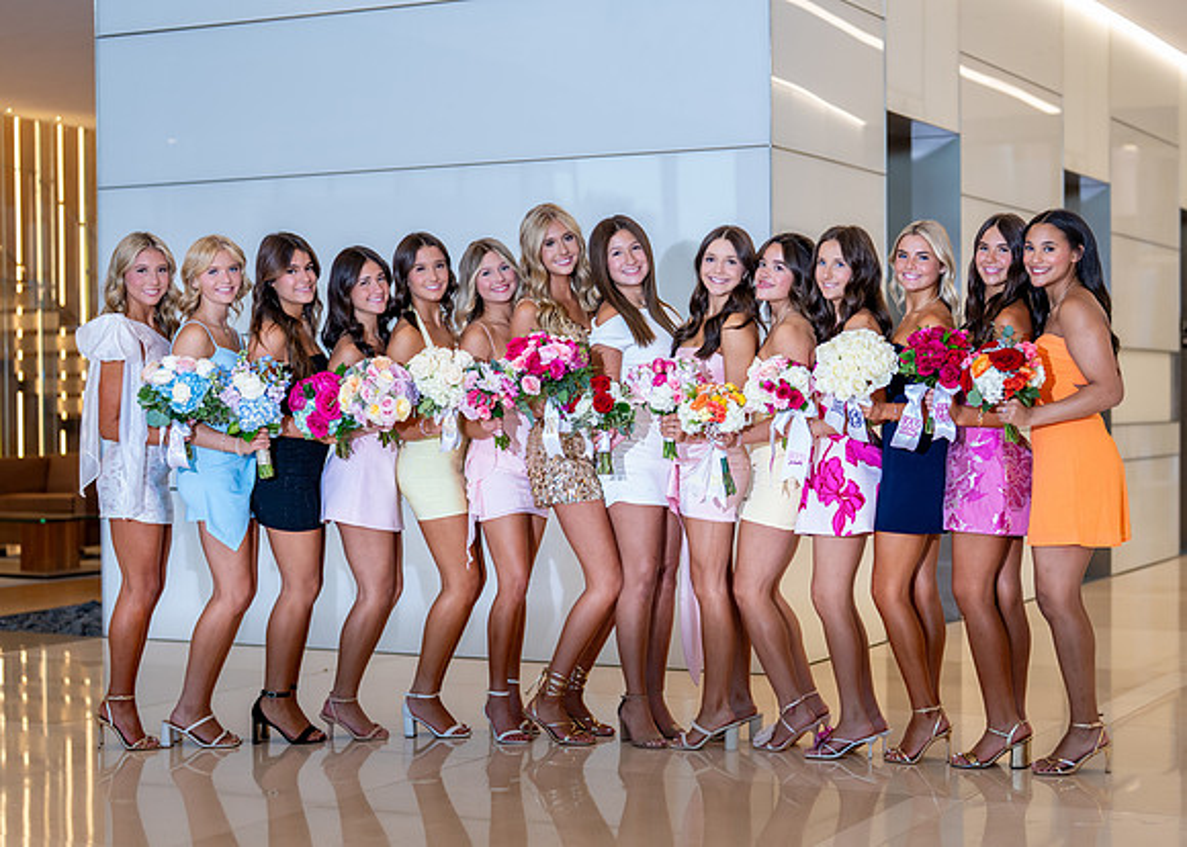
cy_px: 460
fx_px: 2237
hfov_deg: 29.7
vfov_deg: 21.4
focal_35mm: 66
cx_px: 655
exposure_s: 1/400
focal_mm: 50
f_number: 1.8
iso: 800
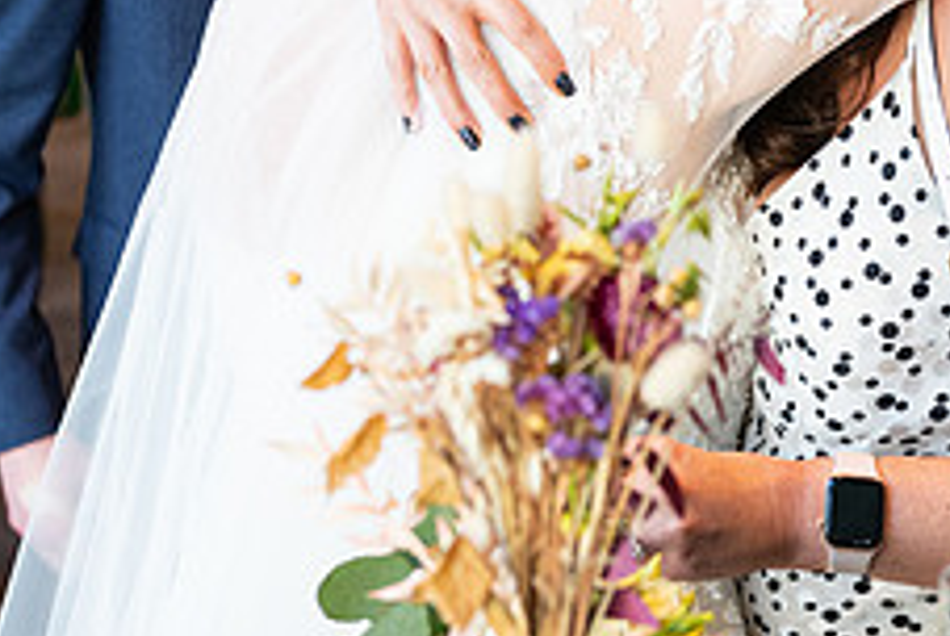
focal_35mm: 102
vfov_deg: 13.2
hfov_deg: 20.0
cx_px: 544
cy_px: -44
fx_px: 2695
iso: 800
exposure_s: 1/160
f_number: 3.5
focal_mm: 40
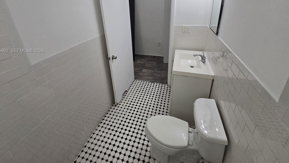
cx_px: 138
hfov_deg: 102.9
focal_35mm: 15
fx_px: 115
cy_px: 51
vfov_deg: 68.1
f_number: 2.2
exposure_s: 1/120
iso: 80
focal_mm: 2.2
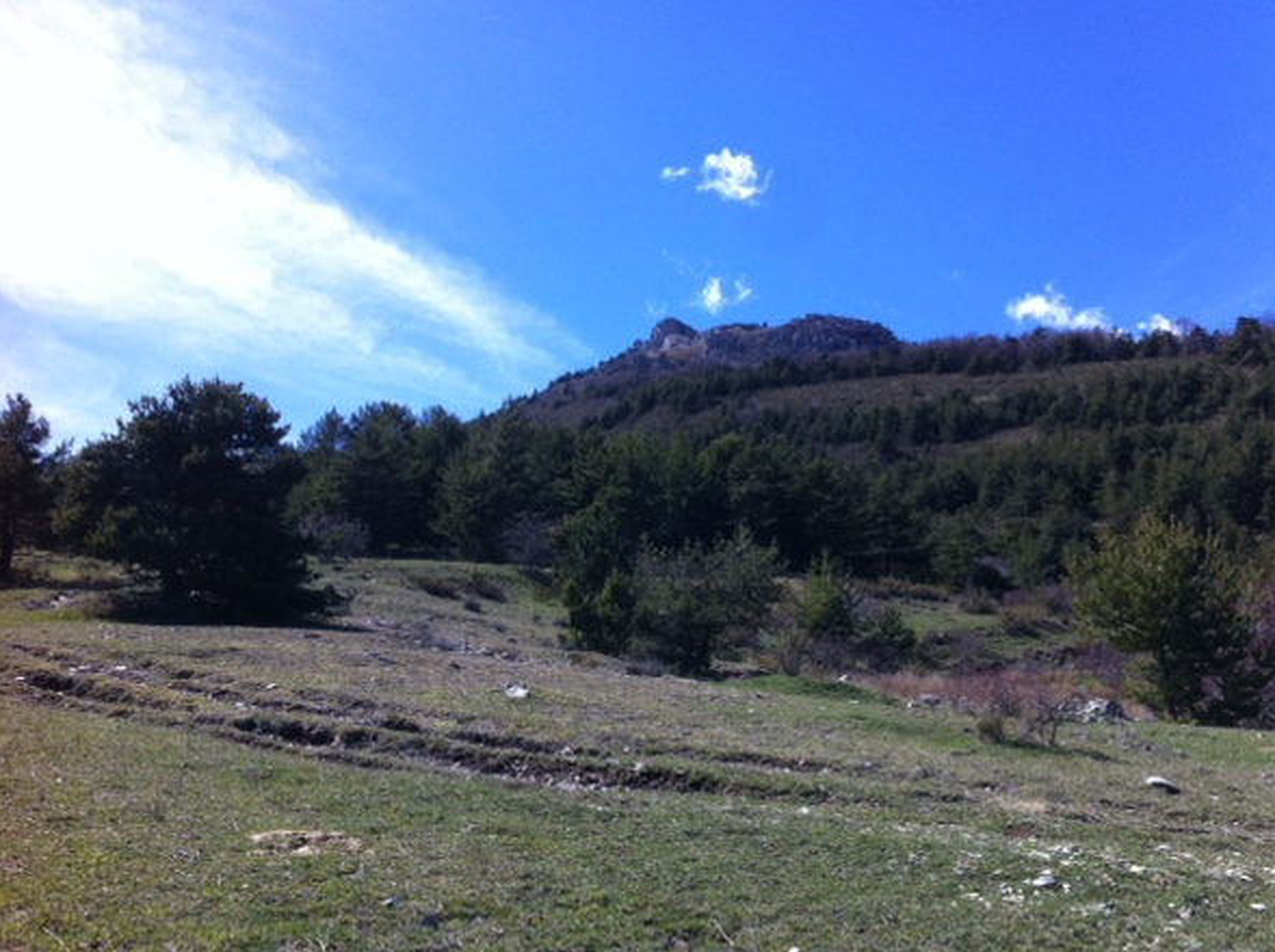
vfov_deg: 37.6
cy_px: 500
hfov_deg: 49.0
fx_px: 1398
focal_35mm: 38
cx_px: 691
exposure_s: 1/887
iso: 80
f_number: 2.8
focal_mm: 3.85
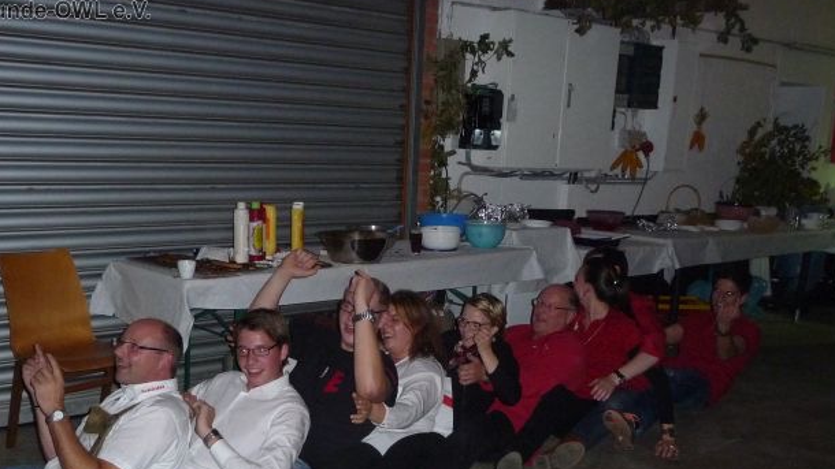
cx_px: 393
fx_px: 886
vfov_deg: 28.8
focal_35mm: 40
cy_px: 395
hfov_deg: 50.5
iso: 400
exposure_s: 1/30
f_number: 3.3
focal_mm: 4.7
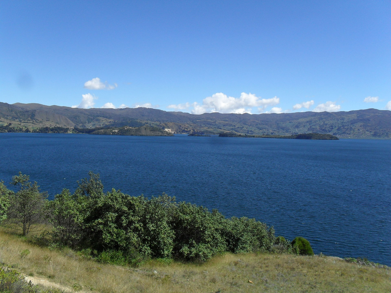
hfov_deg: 52.6
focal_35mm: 35
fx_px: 395
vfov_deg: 40.7
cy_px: 146
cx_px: 196
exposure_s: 1/250
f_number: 8.4
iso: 100
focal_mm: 6.3
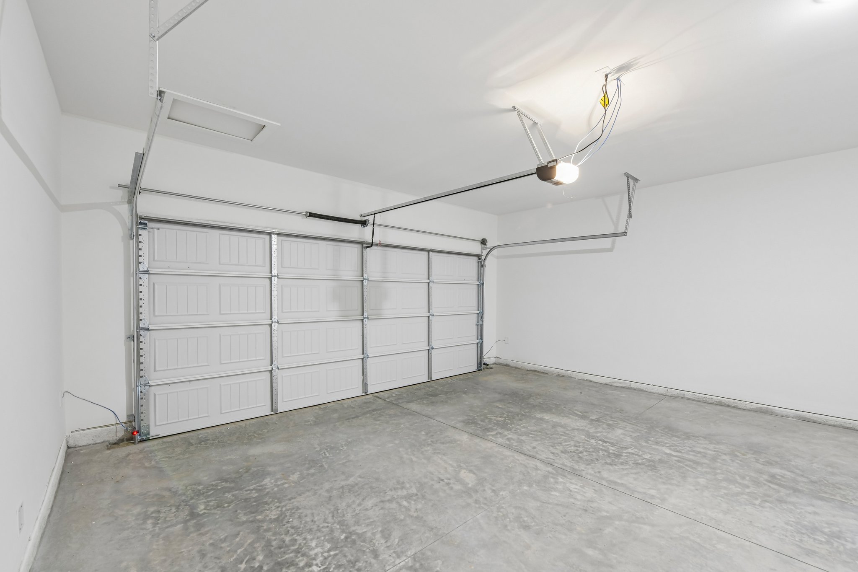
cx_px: 429
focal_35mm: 14
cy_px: 286
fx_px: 334
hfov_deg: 104.3
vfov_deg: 81.2
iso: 400
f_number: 8
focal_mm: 14
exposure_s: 1/2
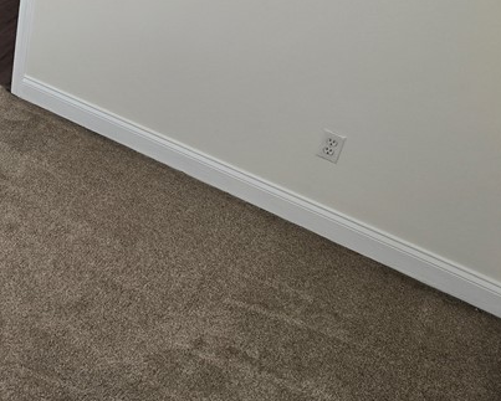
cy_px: 12
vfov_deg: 25.5
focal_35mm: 57
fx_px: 846
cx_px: -80
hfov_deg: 29.1
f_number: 1.7
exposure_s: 1/120
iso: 100
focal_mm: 6.3
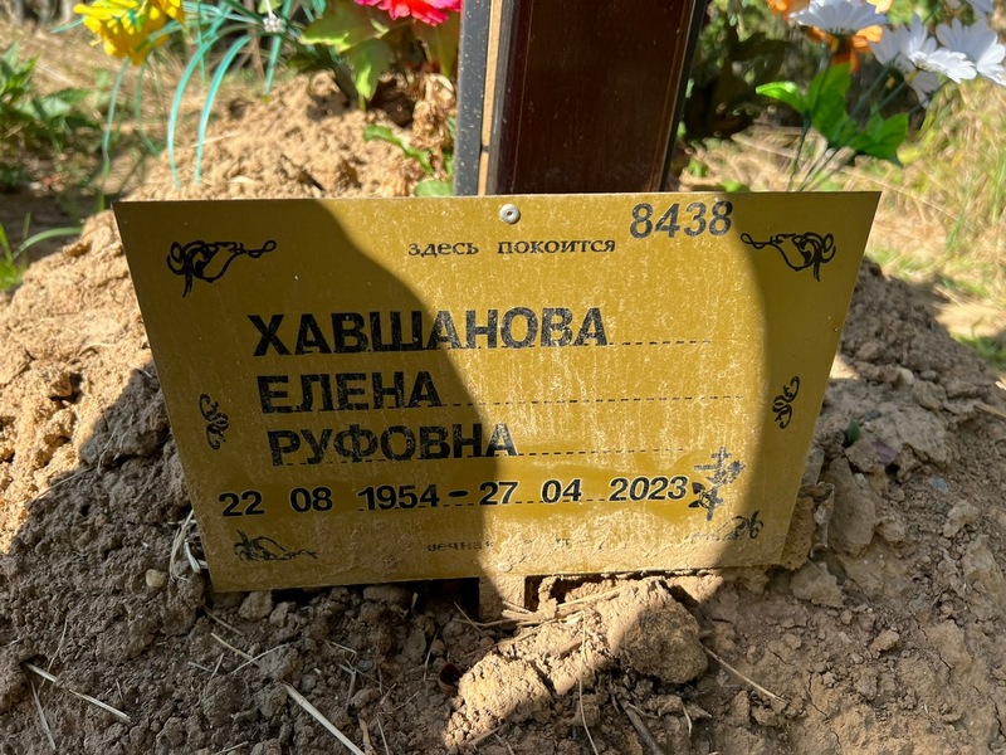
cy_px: 378
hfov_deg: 67.3
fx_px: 756
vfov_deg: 53.1
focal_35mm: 26
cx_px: 503
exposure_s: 1/1135
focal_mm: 5.7
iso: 50
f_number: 1.5
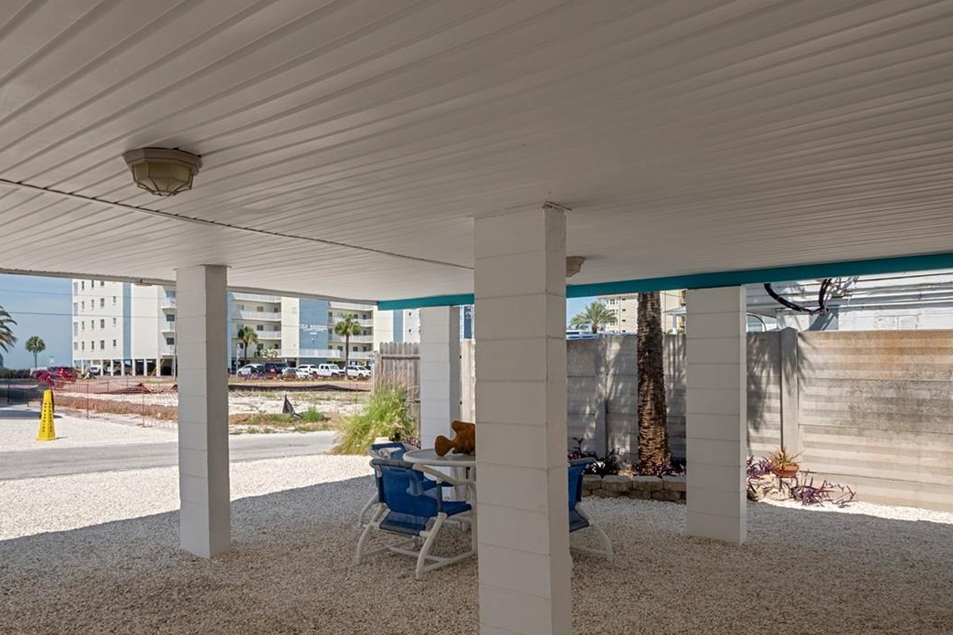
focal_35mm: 23
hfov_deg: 75.3
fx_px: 609
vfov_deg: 54.9
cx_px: 383
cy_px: 366
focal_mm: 10
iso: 100
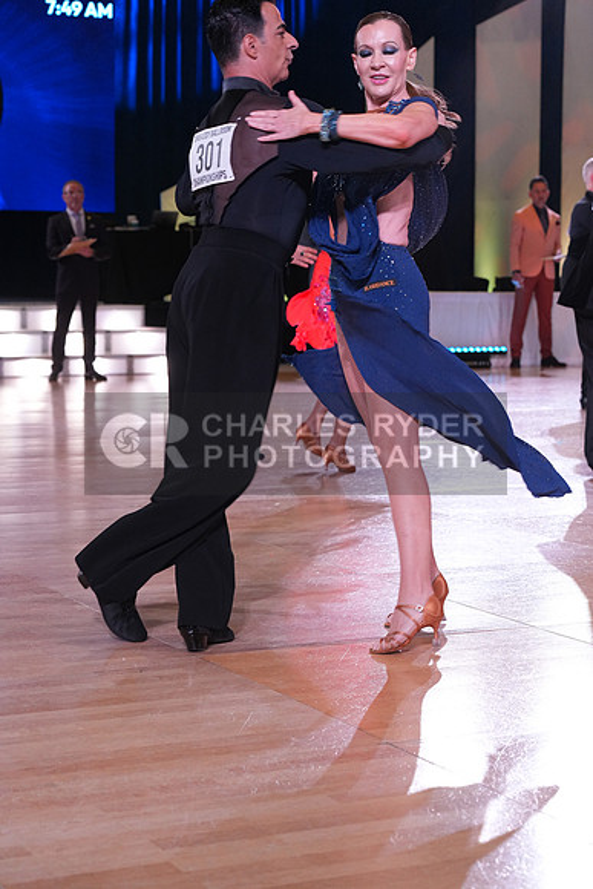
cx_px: 296
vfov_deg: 27.0
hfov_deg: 18.2
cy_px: 444
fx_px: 1852
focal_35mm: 75
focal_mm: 75
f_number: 5.6
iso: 2500
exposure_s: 1/250
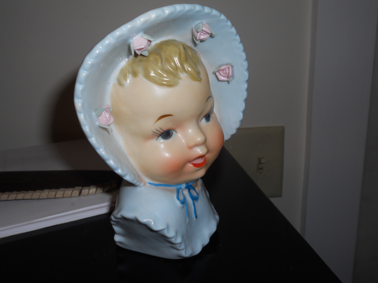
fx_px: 349
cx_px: 189
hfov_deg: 56.8
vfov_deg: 44.2
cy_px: 142
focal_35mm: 32
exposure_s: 1/25
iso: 80
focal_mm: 5.8
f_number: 8.8
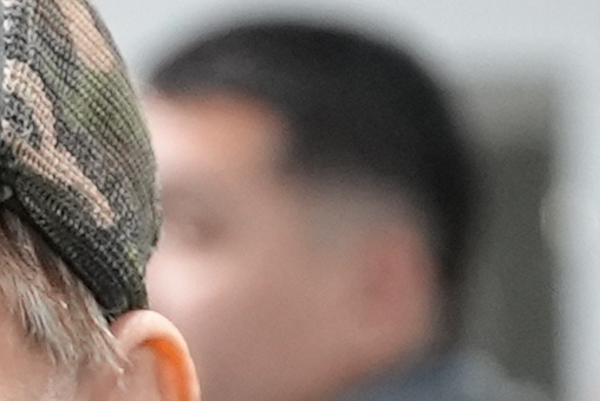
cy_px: 678
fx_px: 11269
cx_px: -470
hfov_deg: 3.0
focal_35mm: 676
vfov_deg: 2.0
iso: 6400
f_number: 5.6
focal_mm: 83
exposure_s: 1/160
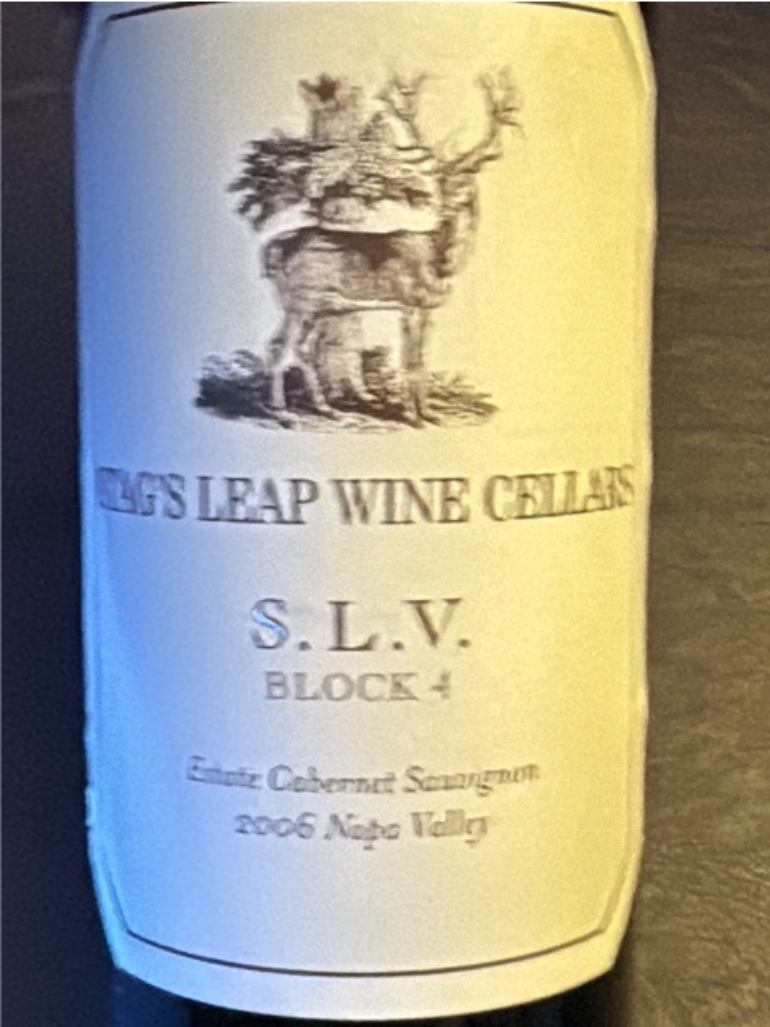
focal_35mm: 28
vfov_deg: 63.4
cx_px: 385
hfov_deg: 49.7
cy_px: 514
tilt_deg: -64.7
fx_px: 830
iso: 1000
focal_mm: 2.22
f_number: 2.2
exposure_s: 1/40
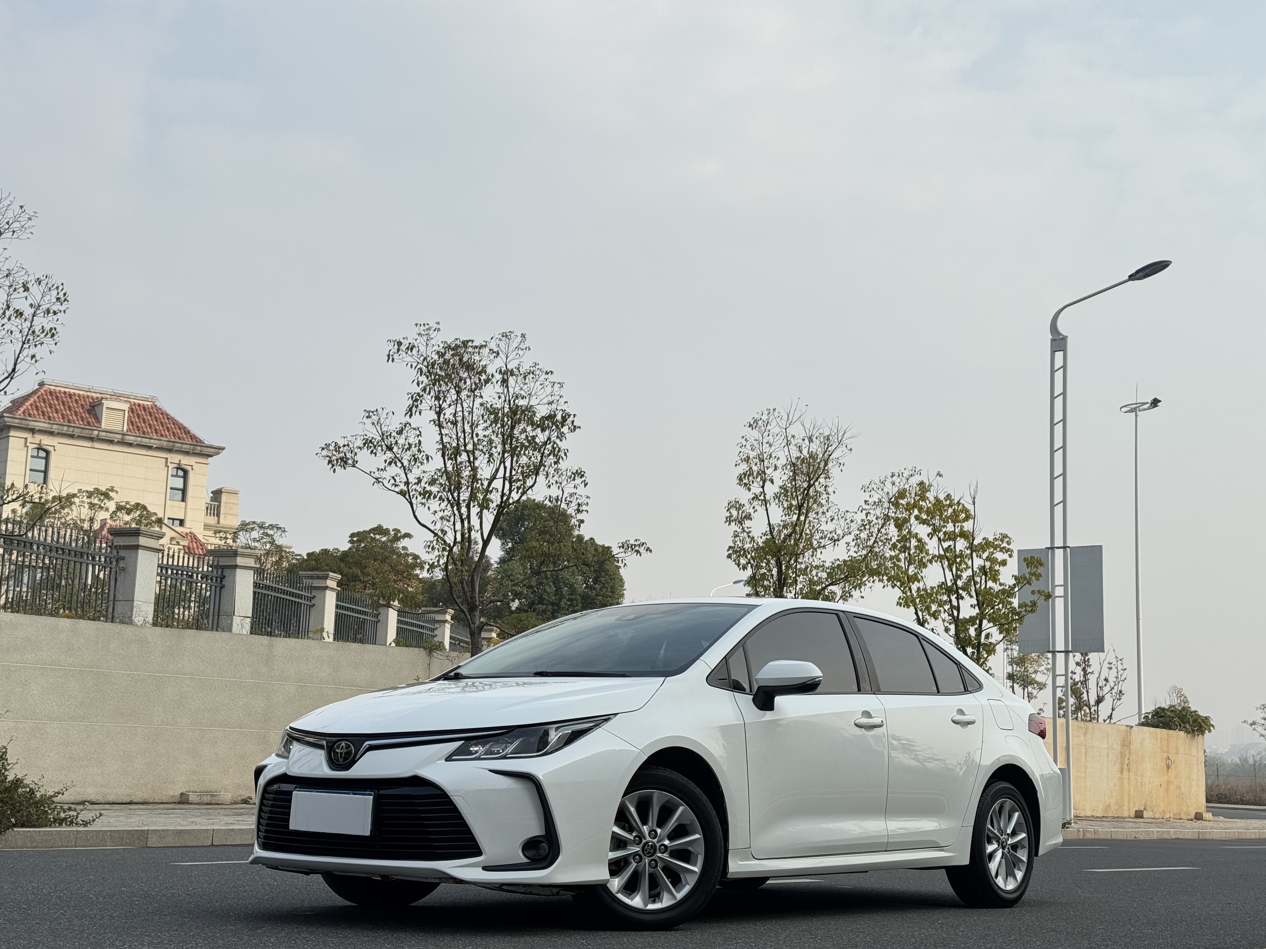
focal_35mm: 48
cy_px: 474
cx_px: 633
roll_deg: -1.9
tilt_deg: +8.8
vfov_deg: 30.3
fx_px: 1755
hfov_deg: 39.7
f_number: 1.78
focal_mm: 6.76
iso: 64
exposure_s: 1/2959
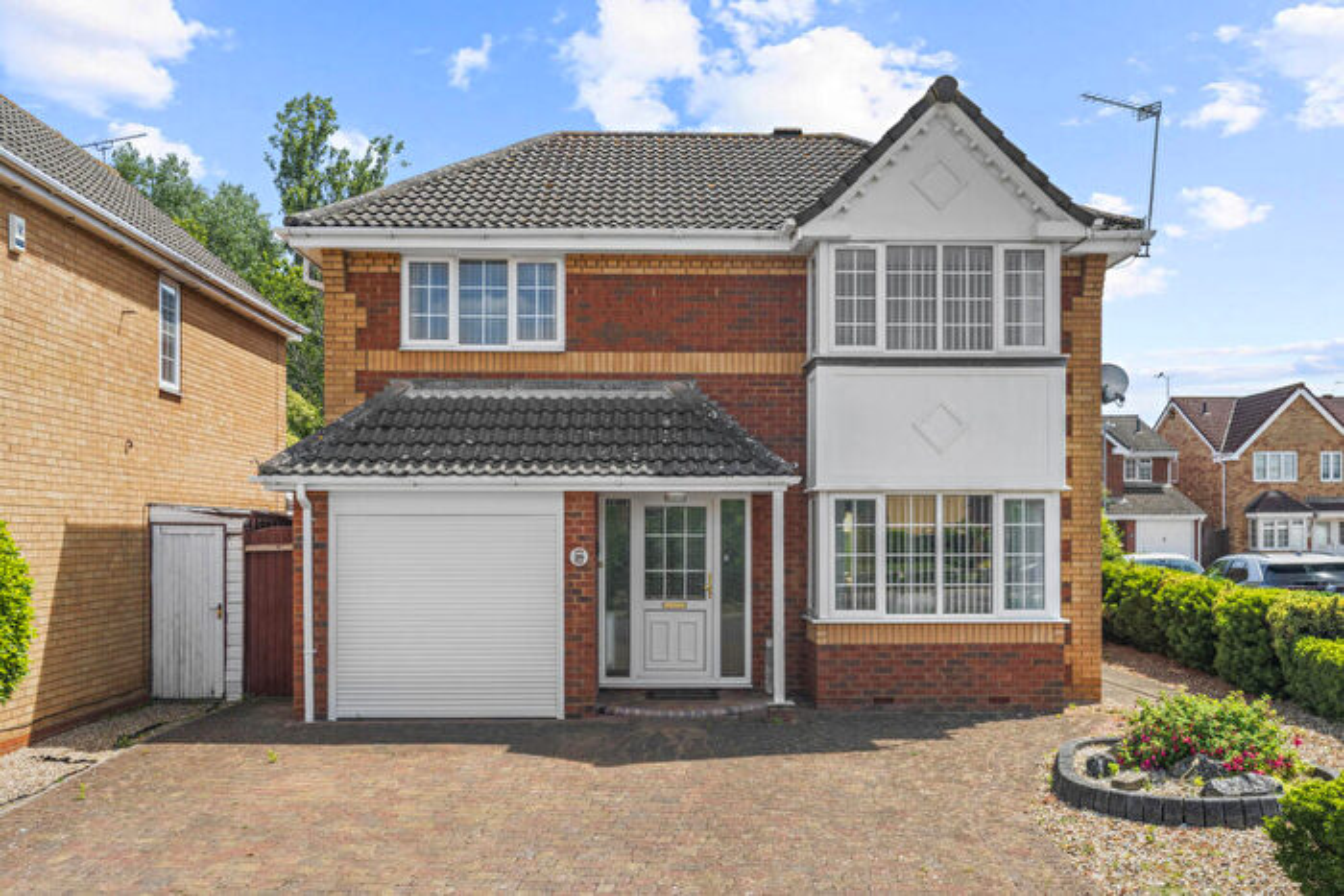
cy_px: 448
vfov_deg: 44.3
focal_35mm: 30
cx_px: 672
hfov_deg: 62.8
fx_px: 1101
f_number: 7.1
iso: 320
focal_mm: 29.5
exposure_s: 1/200
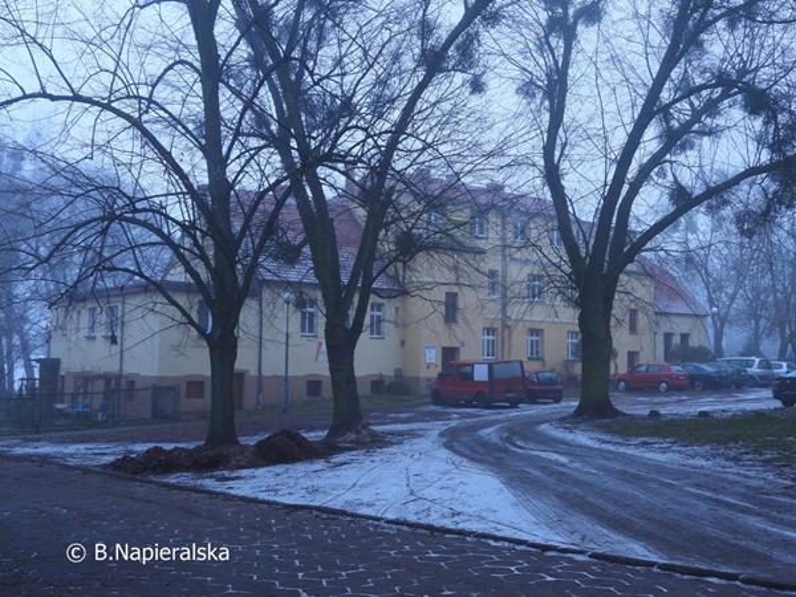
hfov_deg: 49.0
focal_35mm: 38
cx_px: 398
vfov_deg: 37.7
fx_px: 874
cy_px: 298
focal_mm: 6.8
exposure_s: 1/40
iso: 100
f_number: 3.2
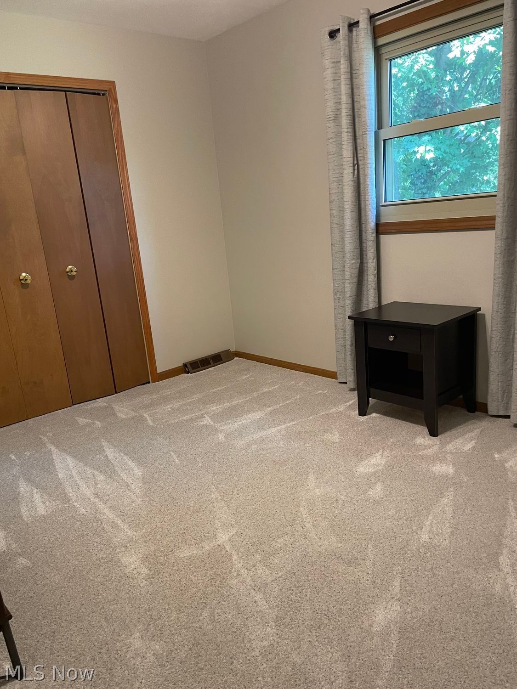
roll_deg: +4.5
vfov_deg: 67.3
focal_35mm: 26
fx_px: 518
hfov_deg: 53.1
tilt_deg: -13.9
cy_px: 344
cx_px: 258
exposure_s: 1/60
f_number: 1.6
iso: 320
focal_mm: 4.2
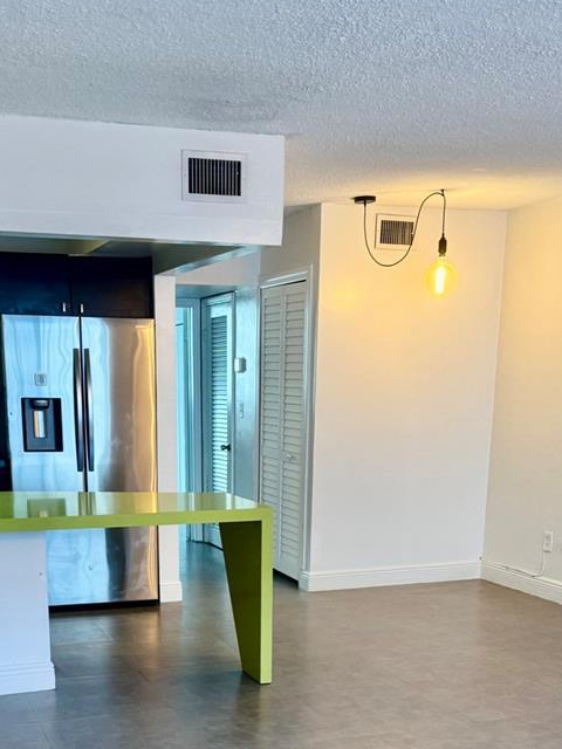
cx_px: 207
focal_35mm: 45
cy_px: 637
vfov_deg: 39.8
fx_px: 974
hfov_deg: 32.0
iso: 200
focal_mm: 6.76
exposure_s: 1/60
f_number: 1.78
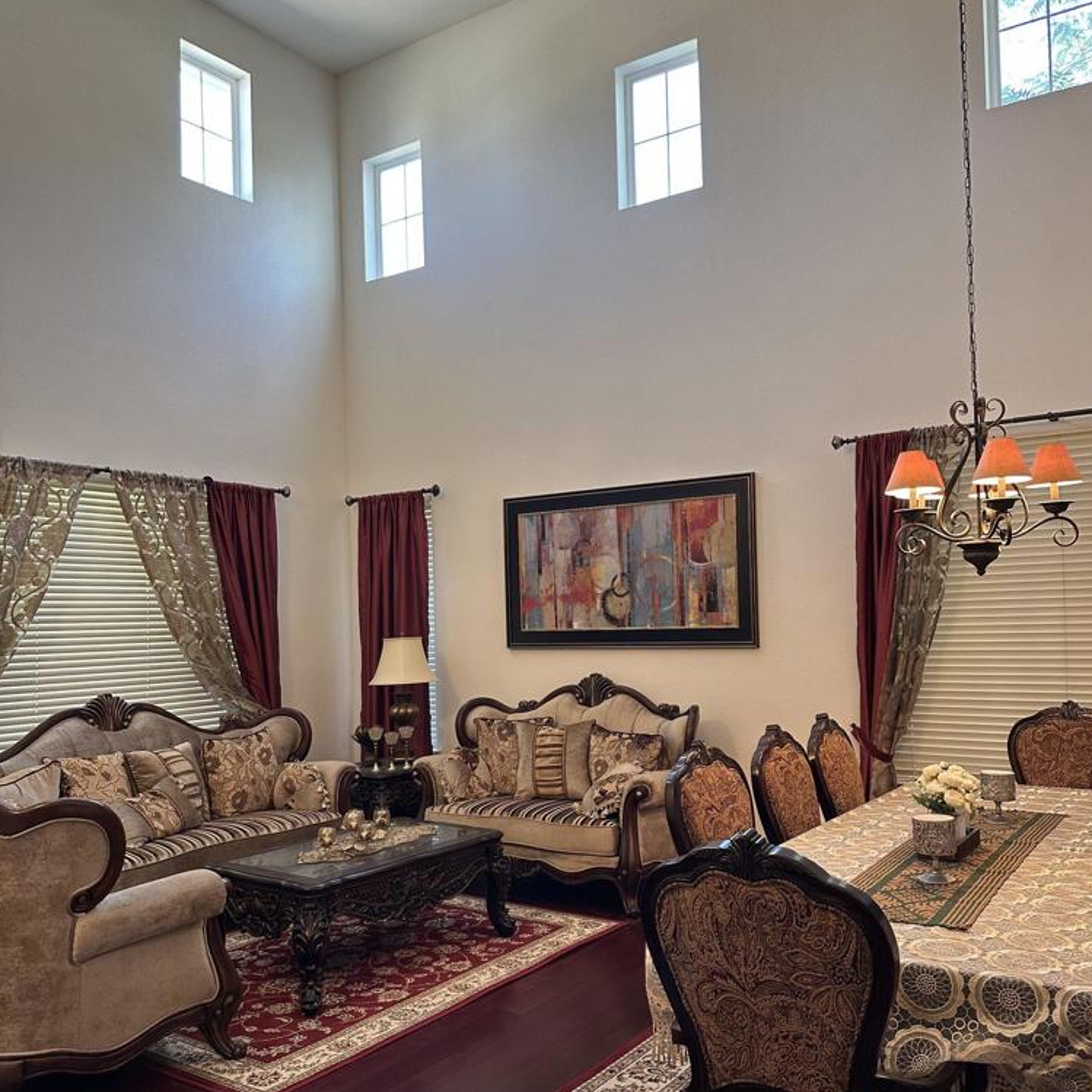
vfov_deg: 55.5
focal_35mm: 29
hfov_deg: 55.6
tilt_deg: +2.6
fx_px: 1035
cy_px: 596
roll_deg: +0.9
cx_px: 553
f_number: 1.78
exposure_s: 1/60
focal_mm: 6.86
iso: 160
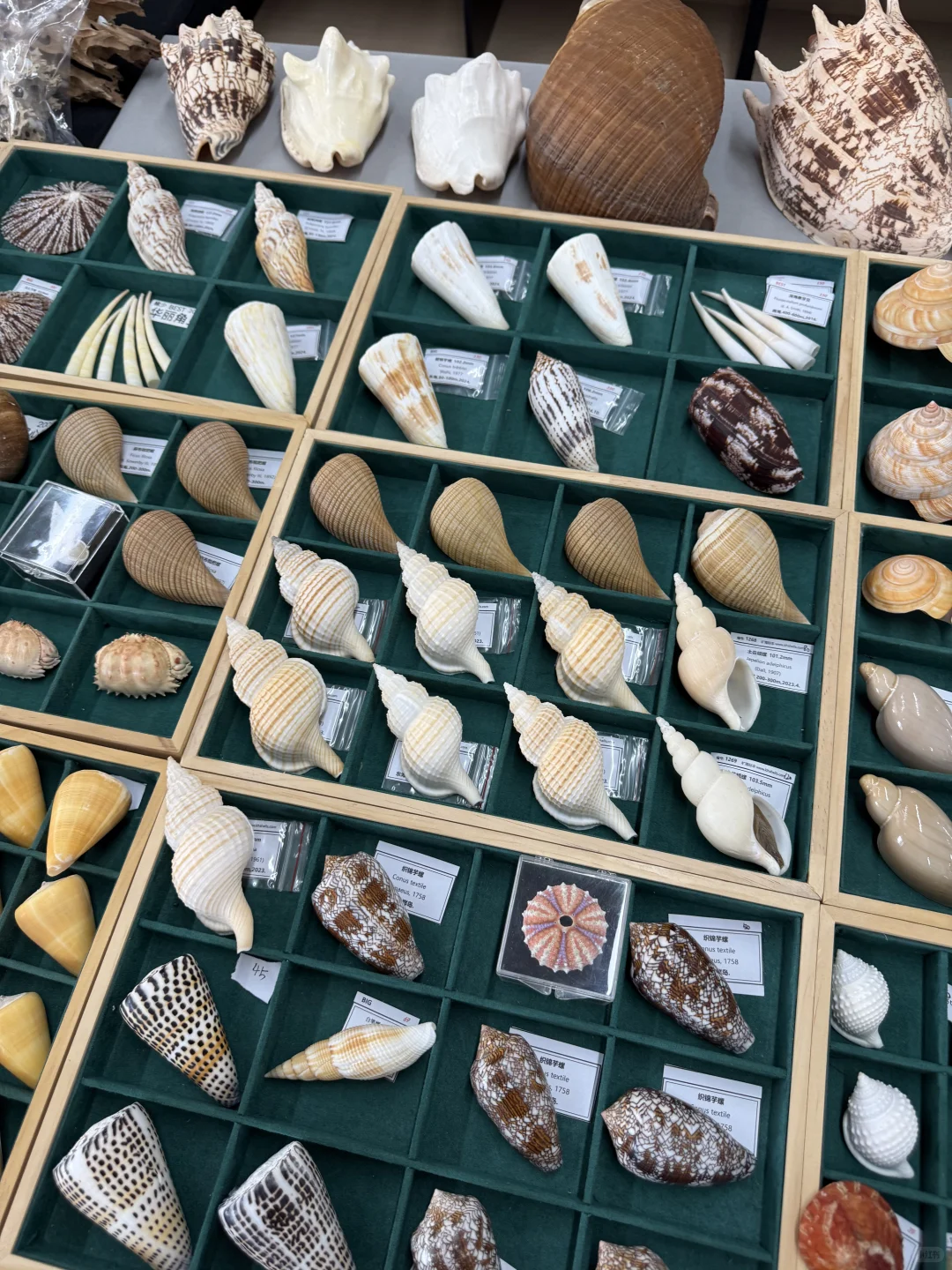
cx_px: 476
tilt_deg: -63.5
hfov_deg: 56.8
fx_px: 880
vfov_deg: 71.6
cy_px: 635
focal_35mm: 24
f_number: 1.78
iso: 125
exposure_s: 1/121
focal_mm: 6.76
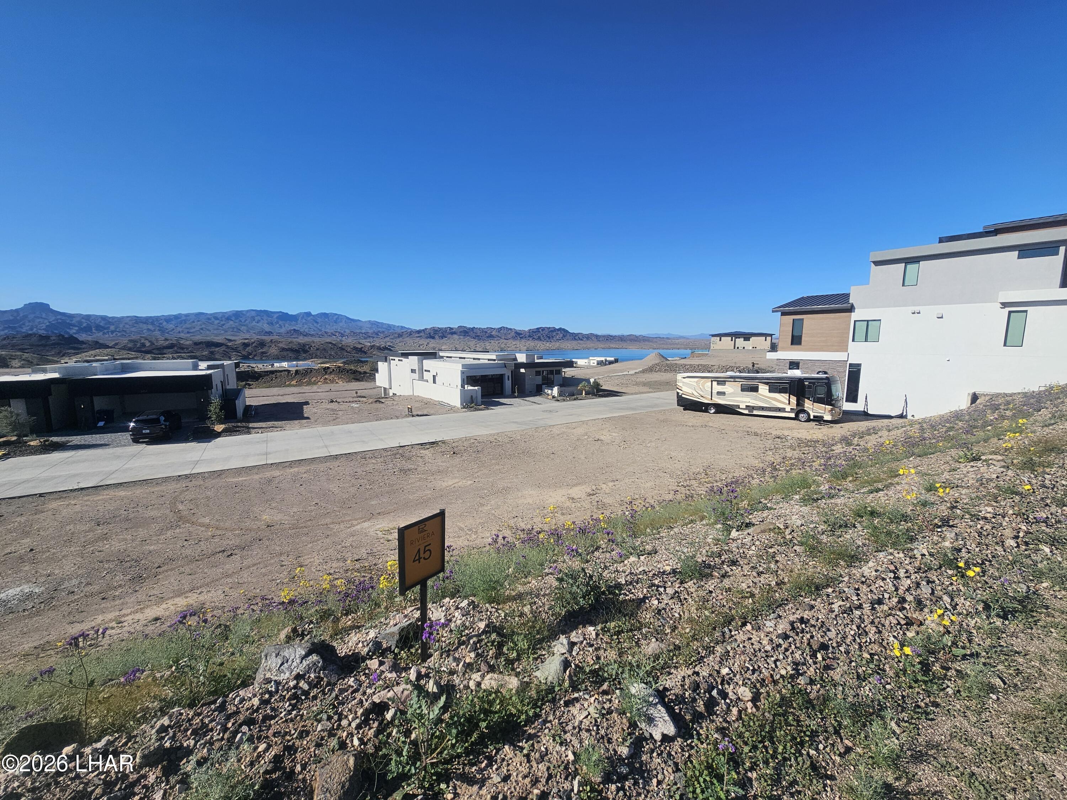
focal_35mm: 13
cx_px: 534
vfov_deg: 89.9
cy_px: 400
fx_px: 401
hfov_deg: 106.2
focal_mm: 2.2
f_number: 2.2
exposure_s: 1/3291
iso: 50
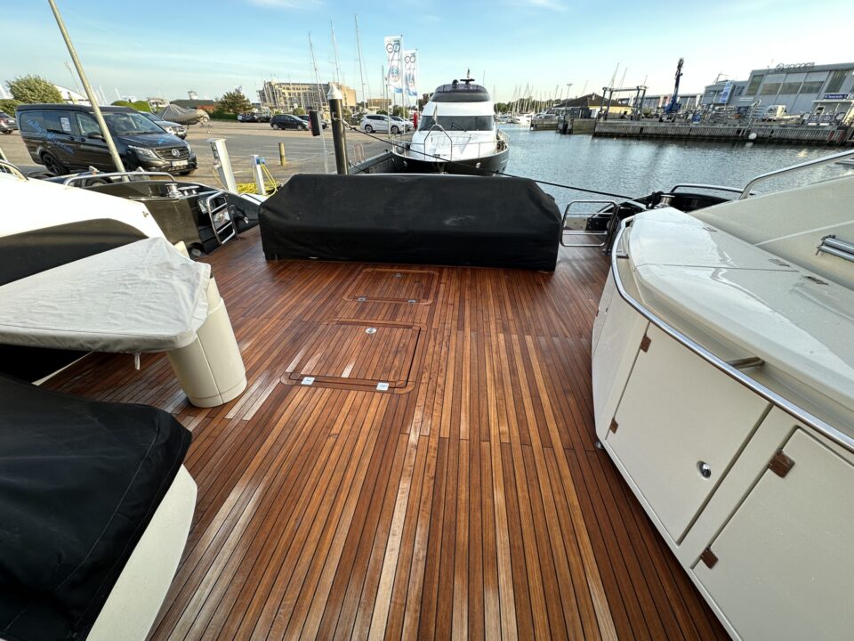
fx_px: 345
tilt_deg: -32.0
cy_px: 320
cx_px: 427
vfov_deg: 85.7
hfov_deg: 102.1
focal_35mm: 14
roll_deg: -0.1
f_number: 2.2
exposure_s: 1/99
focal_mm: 2.22
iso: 50
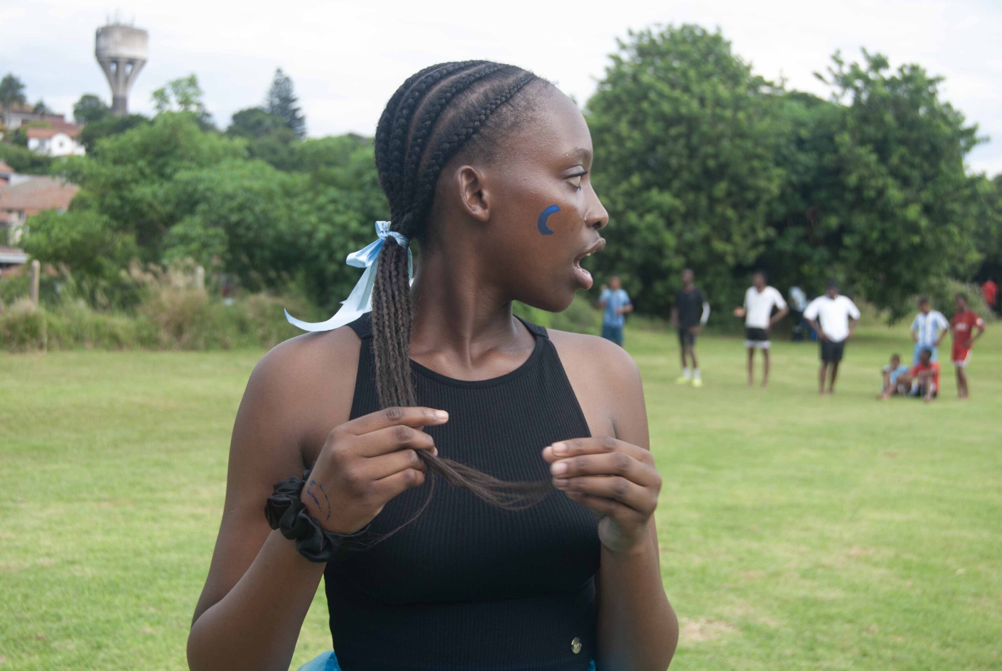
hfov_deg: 35.0
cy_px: 336
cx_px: 501
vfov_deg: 23.8
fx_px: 1588
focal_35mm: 57
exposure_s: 1/160
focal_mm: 38
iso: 100
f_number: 6.3
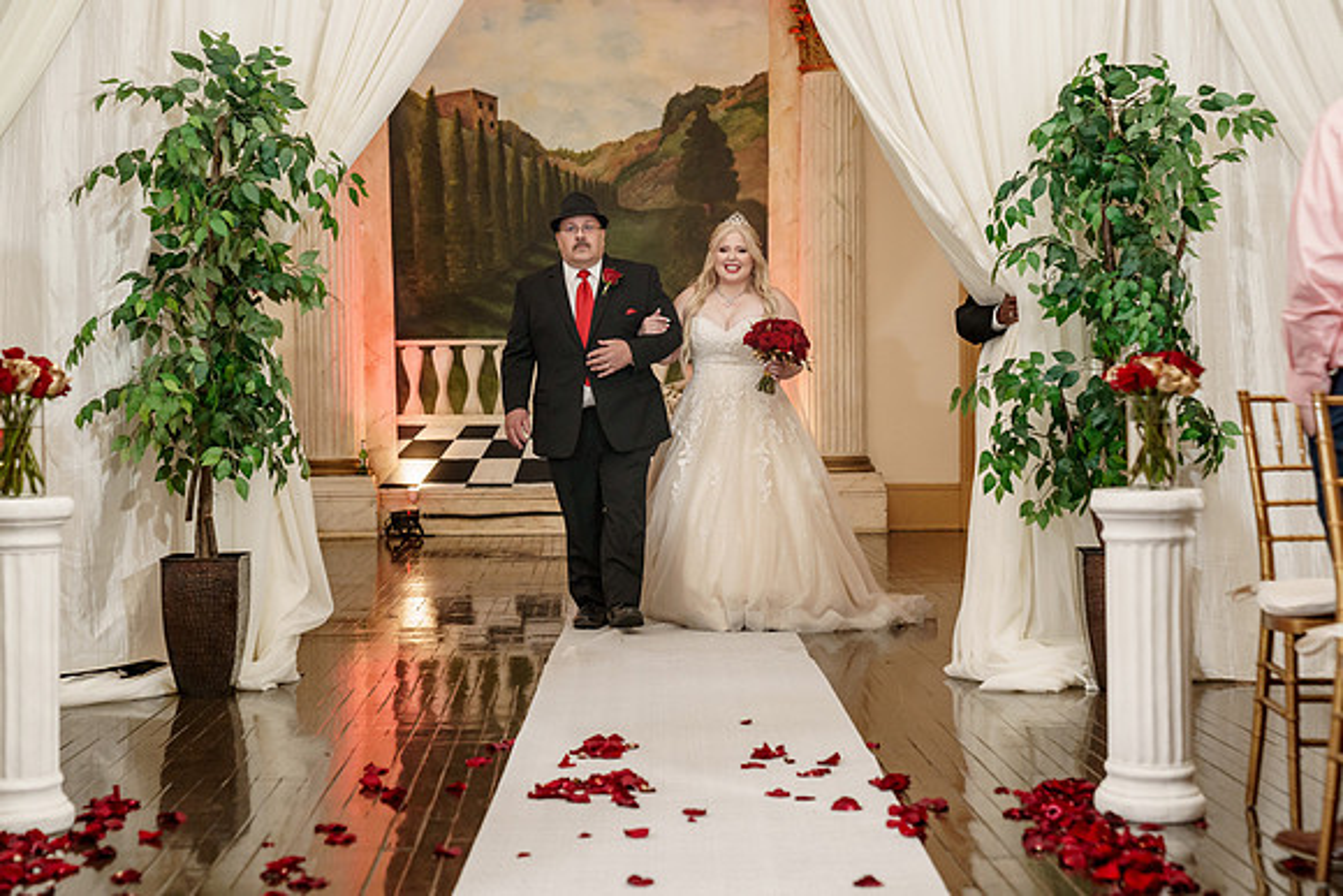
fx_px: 2653
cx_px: 672
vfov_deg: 19.2
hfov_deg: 28.4
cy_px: 448
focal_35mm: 71
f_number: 4
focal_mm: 70
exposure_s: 1/160
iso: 2000
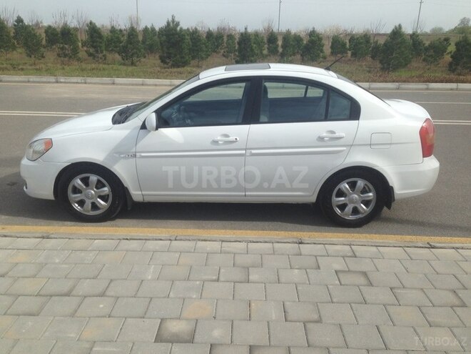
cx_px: 236
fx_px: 449
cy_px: 177
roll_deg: -0.8
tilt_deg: -15.3
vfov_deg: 42.9
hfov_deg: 55.4
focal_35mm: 33
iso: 50
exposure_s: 1/1695
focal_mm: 4.12
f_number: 2.4
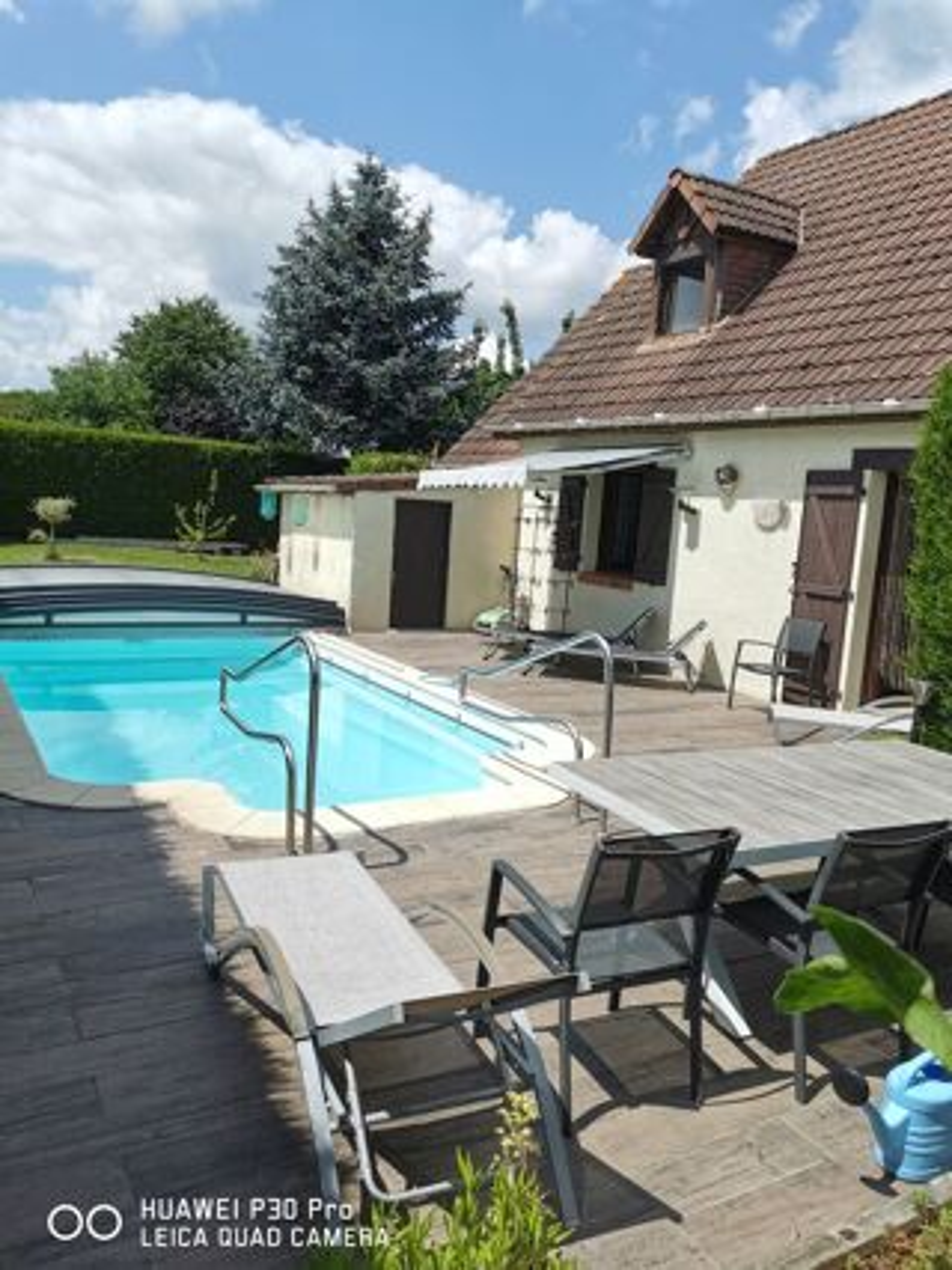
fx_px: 991
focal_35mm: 27
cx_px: 476
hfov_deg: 51.3
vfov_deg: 65.3
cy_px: 635
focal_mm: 5.56
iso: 50
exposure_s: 1/1538
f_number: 1.6
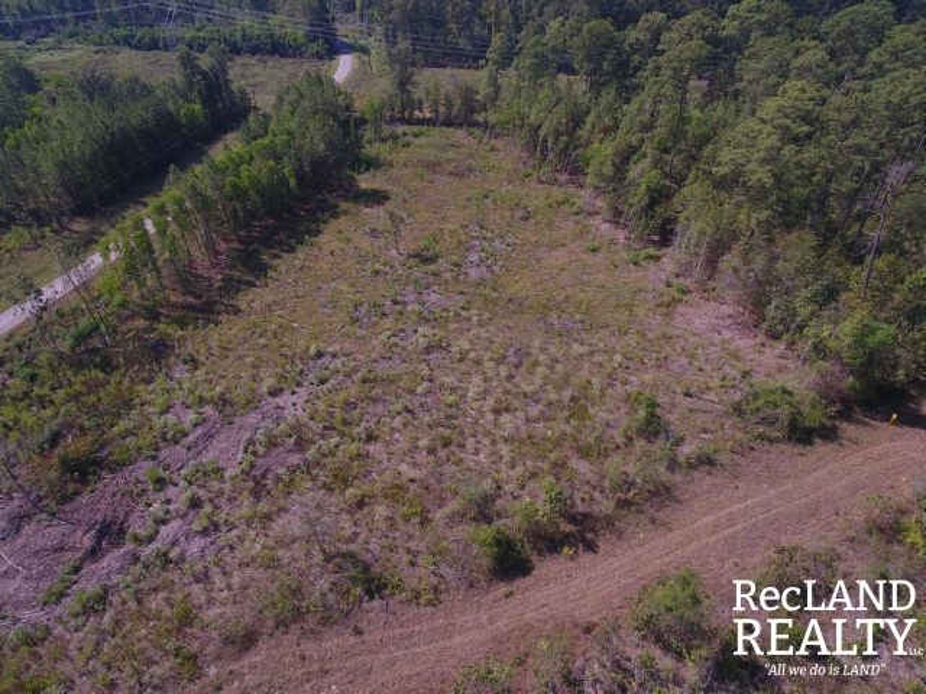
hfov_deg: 81.7
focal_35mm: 20
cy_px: 347
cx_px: 463
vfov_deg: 66.0
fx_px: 535
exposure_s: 1/574
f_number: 2.8
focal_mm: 3.61
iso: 100
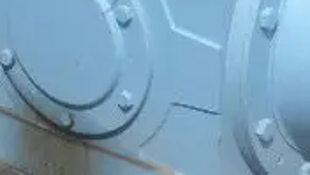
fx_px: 1430
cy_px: 133
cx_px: 322
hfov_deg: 12.2
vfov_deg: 7.0
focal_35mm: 174
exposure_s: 1/125
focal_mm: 7.9
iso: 64
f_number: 9.6
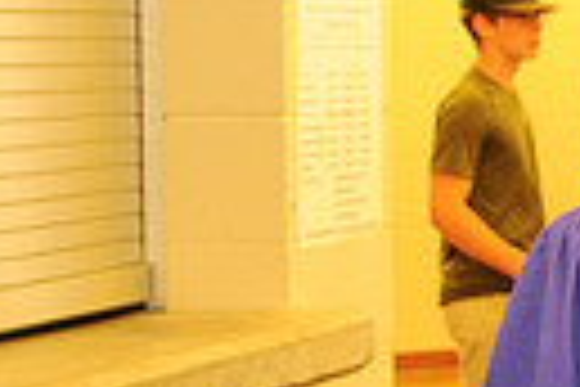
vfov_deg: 6.4
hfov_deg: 8.8
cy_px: 171
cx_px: 1290
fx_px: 3480
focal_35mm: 216
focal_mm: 48
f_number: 5.6
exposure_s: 1/80
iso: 1600
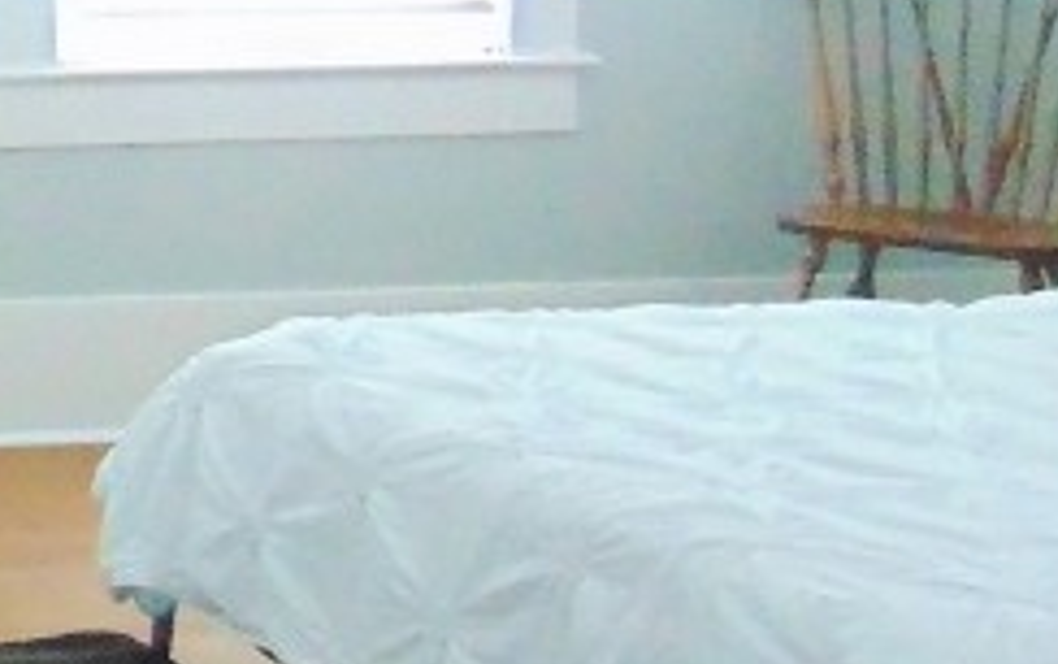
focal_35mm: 111
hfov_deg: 15.2
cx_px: -1045
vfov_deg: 11.5
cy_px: -204
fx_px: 3204
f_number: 3
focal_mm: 4.5
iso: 800
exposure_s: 1/40
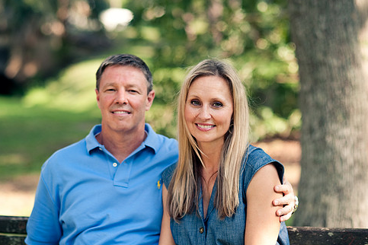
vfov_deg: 13.4
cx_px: 168
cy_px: 135
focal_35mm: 102
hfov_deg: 20.0
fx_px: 1043
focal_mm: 85
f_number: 2.5
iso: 200
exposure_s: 1/640
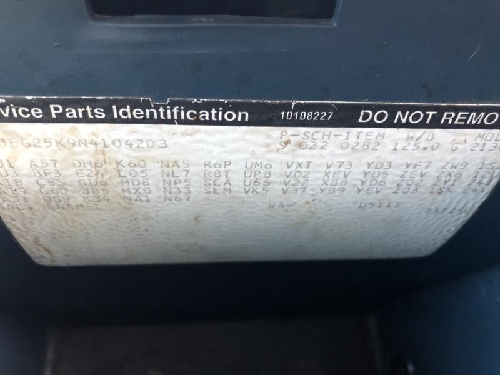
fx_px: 404
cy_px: 188
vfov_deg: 49.7
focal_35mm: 28
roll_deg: -4.4
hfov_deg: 63.4
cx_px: 250
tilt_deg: -41.6
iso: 100
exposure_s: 1/12
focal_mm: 3.99
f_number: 1.8
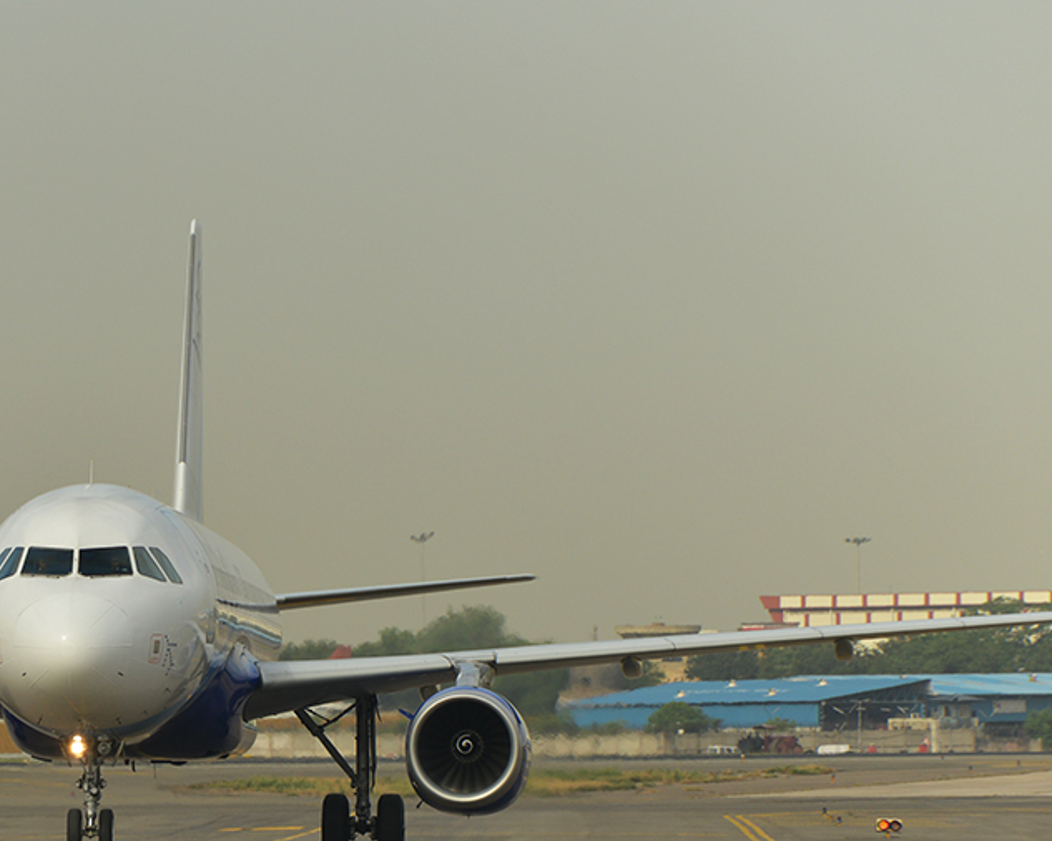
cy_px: 636
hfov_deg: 5.4
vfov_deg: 4.3
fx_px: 11081
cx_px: 151
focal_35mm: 356
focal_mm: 200
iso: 320
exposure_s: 1/800
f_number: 7.1
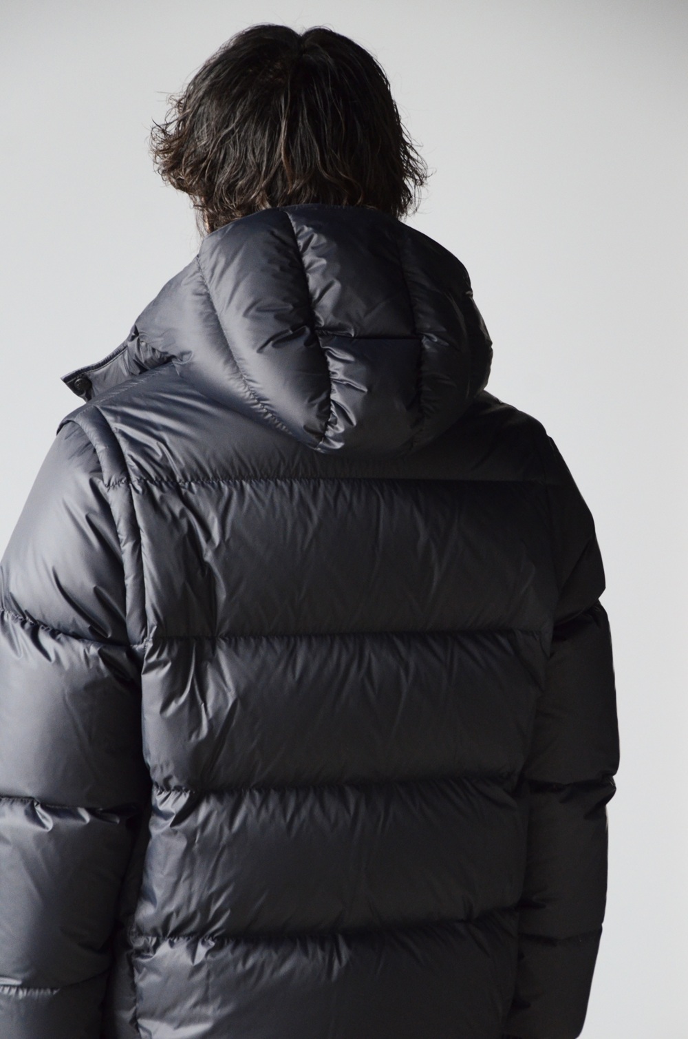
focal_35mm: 129
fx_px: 3713
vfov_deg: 15.9
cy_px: 520
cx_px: 344
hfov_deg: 10.6
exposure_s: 1/50
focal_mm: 86
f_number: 5.6
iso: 1600
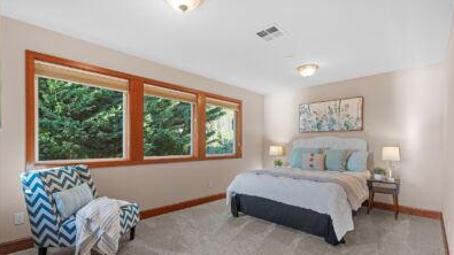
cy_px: 148
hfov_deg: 95.9
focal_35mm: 17
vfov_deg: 63.5
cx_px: 228
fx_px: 205
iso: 640
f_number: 7.1
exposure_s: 1/8
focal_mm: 16
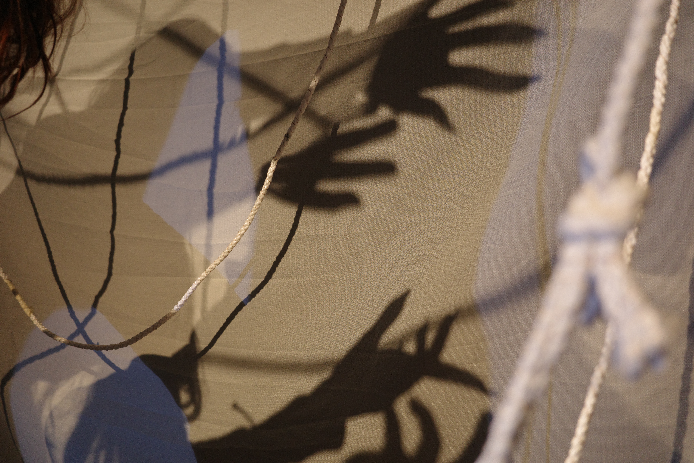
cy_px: 232
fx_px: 771
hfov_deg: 48.5
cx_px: 347
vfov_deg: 33.4
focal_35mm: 40
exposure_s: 1/40
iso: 1000
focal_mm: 26
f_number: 2.8
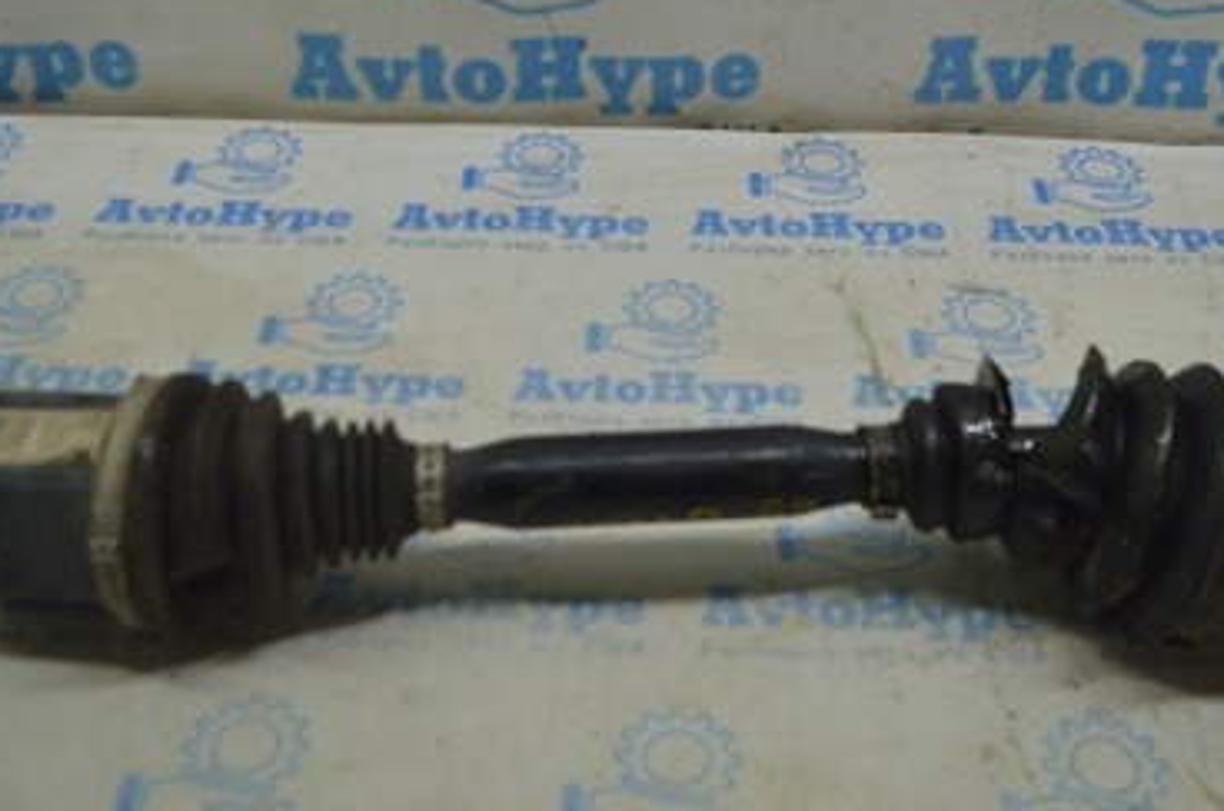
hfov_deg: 42.0
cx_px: 622
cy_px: 161
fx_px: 1595
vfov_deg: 28.0
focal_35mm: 47
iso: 400
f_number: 3.5
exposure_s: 1/125
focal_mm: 18
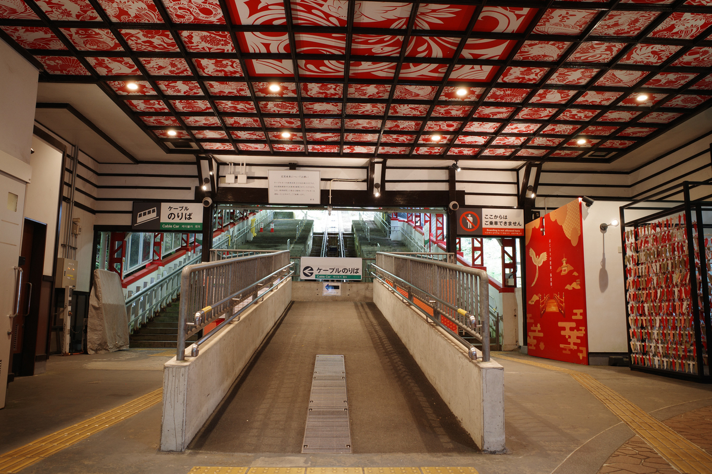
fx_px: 554
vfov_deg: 46.4
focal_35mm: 28
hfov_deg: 65.5
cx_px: 356
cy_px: 237
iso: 320
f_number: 4.5
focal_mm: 18.3
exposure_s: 1/8
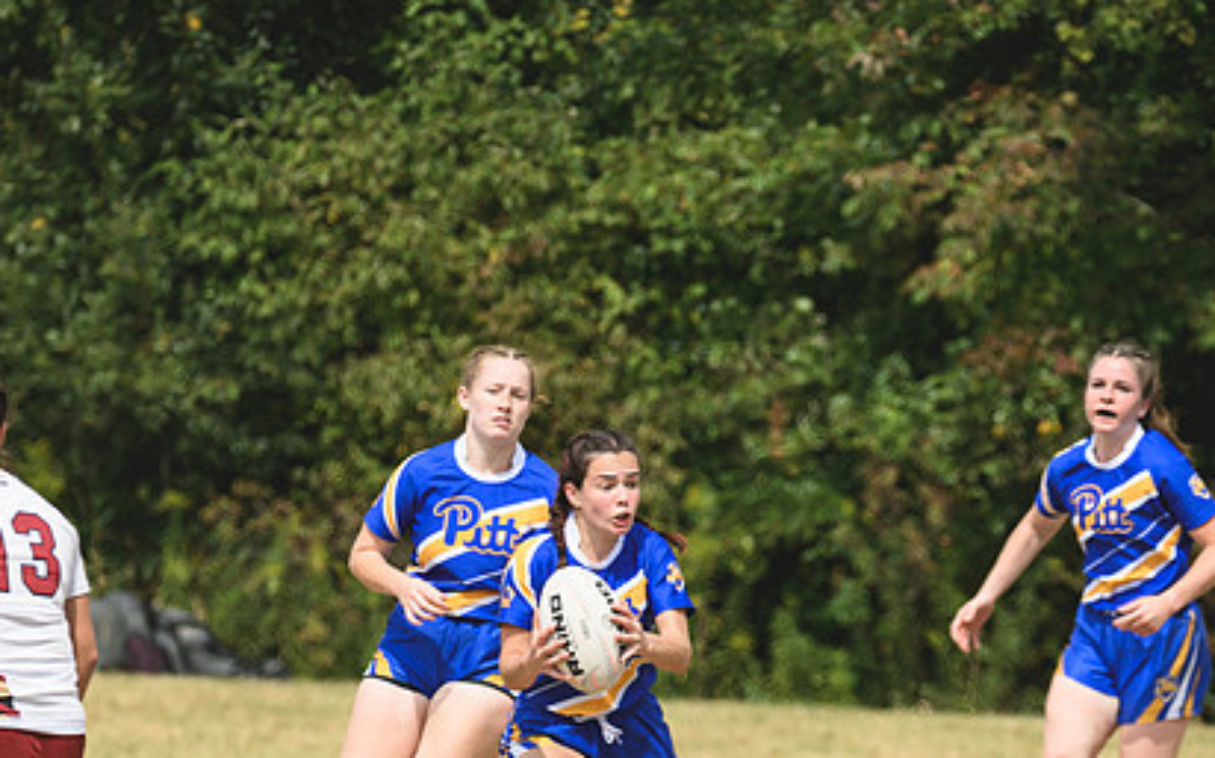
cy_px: 516
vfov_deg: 2.0
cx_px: 613
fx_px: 21379
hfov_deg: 3.3
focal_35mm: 646
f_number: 5.6
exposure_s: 1/1000
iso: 180
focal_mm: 300
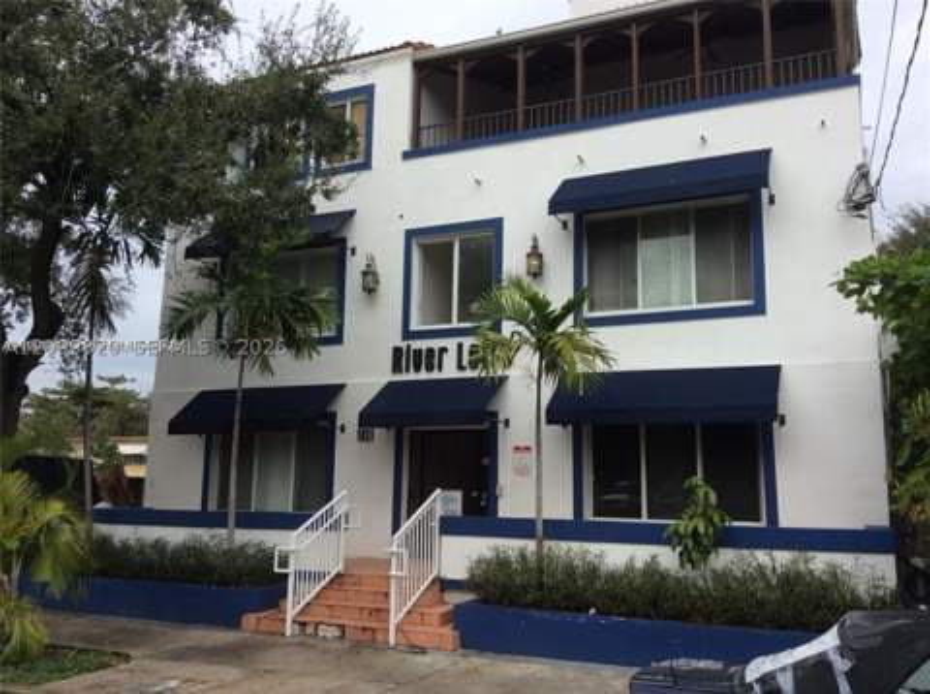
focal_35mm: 32
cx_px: 465
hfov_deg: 56.9
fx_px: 858
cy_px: 347
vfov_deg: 44.0
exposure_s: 1/1217
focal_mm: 3.3
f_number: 2.4
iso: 32
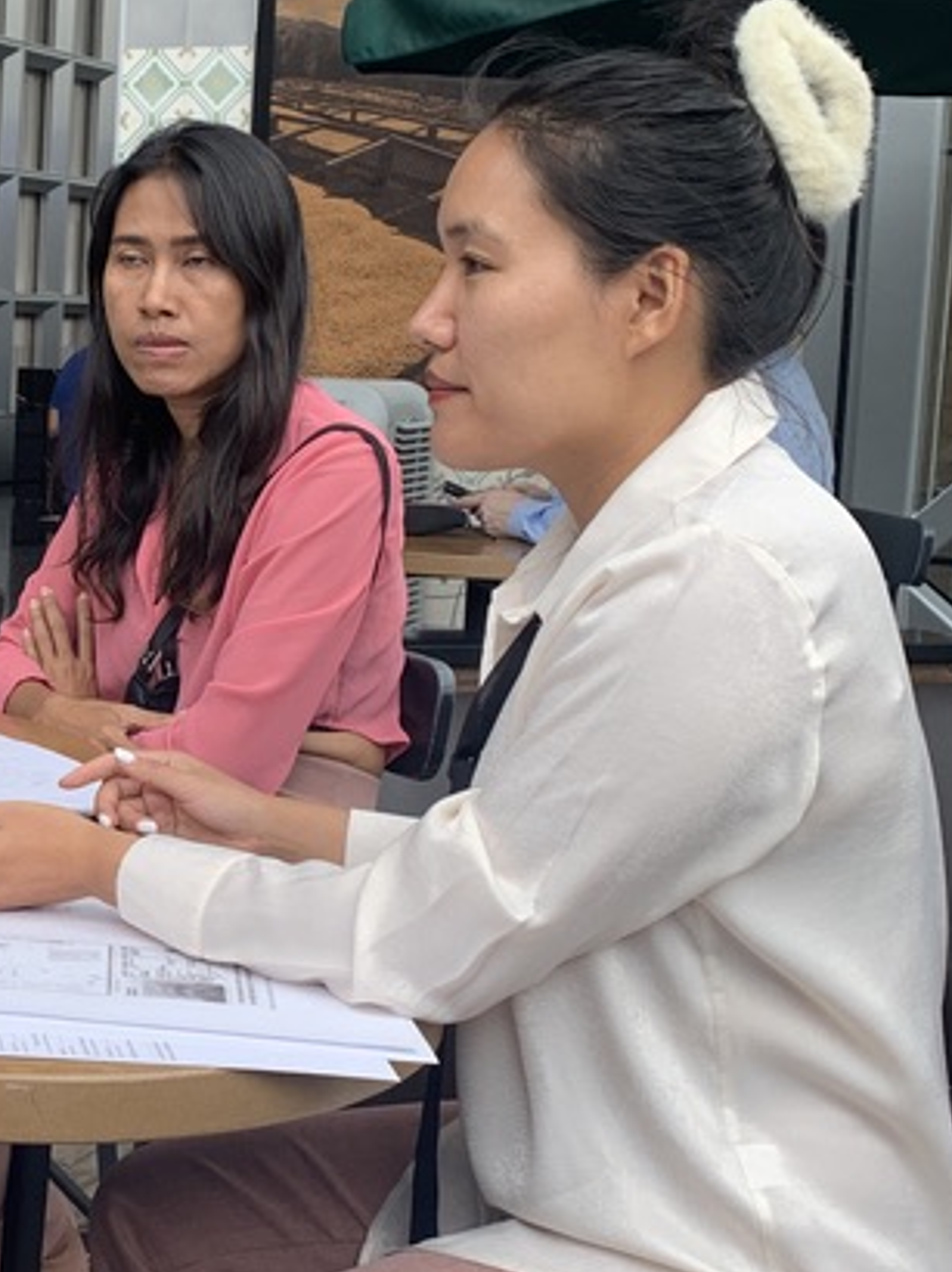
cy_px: 633
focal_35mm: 65
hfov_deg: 21.4
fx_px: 2386
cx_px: -93
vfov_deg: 29.8
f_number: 1.8
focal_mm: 4.25
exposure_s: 1/124
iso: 25
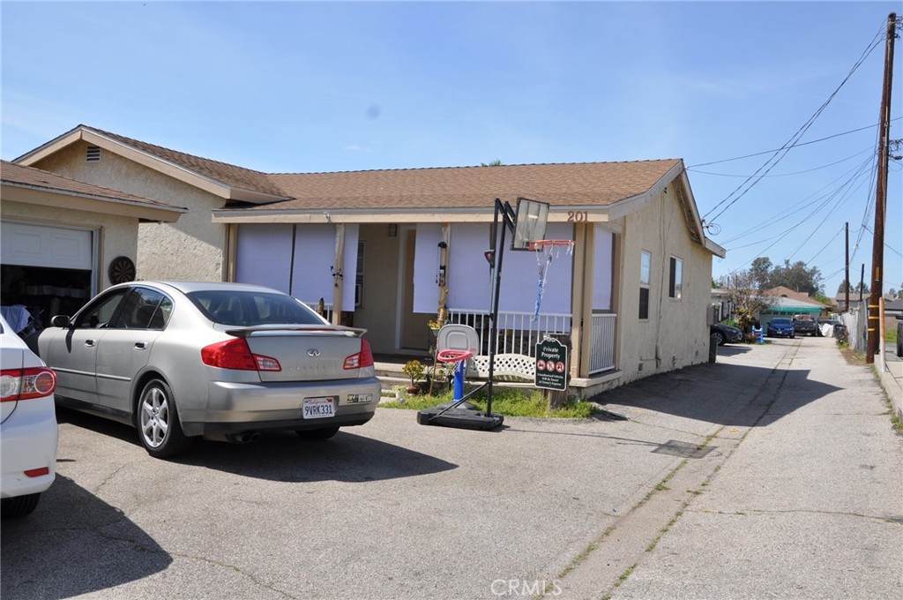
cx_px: 452
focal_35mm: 33
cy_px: 300
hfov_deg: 57.3
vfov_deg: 39.9
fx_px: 827
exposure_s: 1/400
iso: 200
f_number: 10
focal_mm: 22
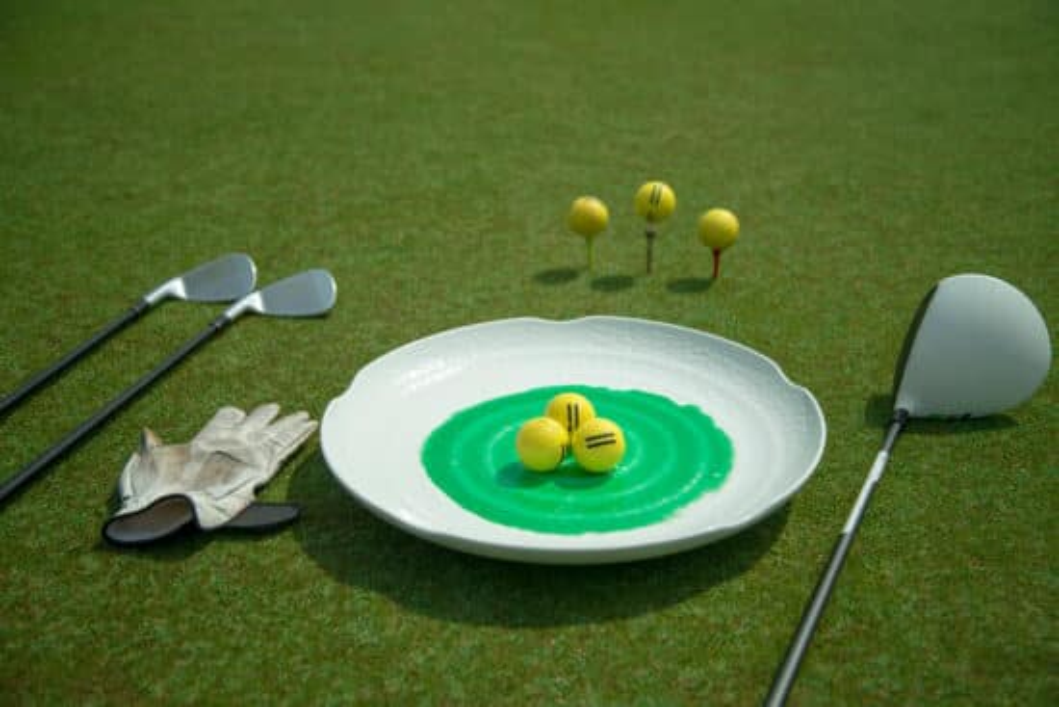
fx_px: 1530
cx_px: 530
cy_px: 354
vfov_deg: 26.0
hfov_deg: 38.2
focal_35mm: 52
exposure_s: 1/1250
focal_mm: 52
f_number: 4.2
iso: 100
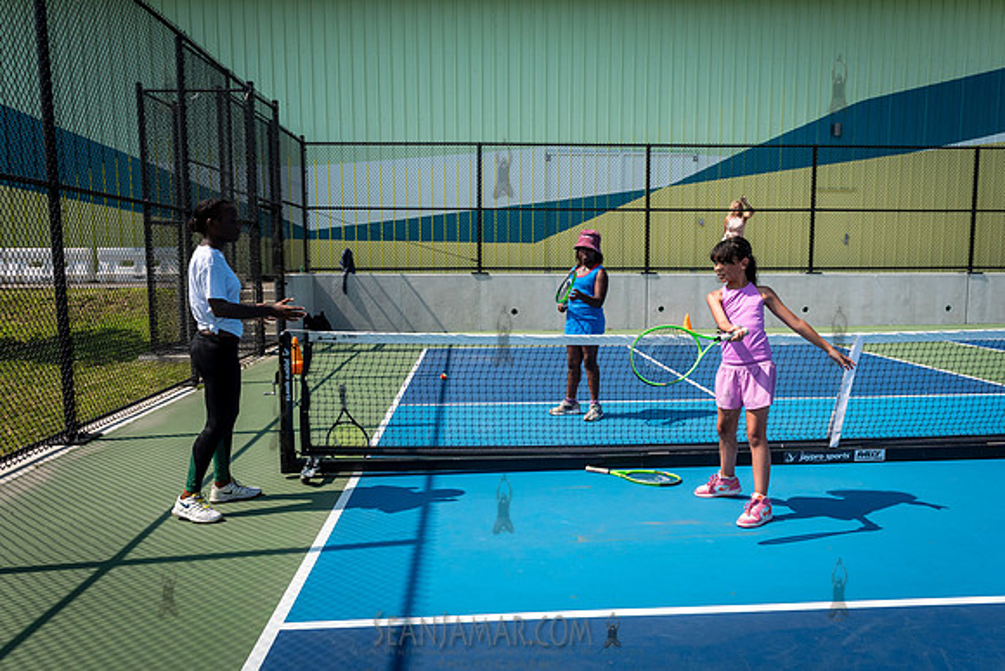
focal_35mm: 27
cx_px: 516
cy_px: 345
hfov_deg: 66.8
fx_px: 762
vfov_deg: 47.5
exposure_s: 1/2000
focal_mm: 24
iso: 320
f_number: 4.5
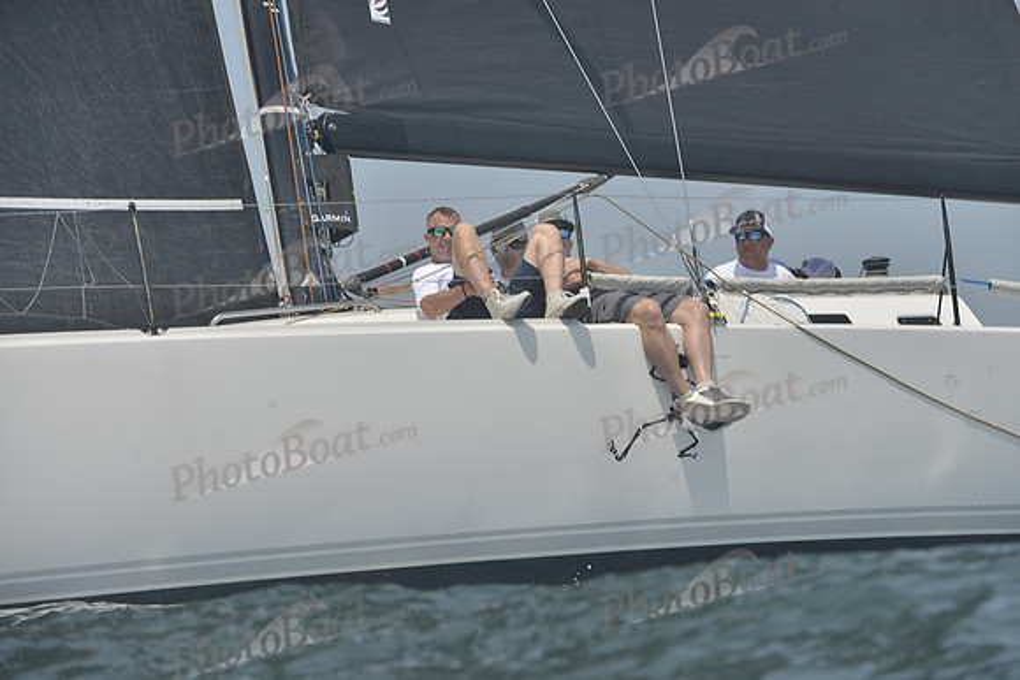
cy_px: 340
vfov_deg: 4.9
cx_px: 510
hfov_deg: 7.4
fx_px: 7935
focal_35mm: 280
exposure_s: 1/1000
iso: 280
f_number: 9
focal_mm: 280
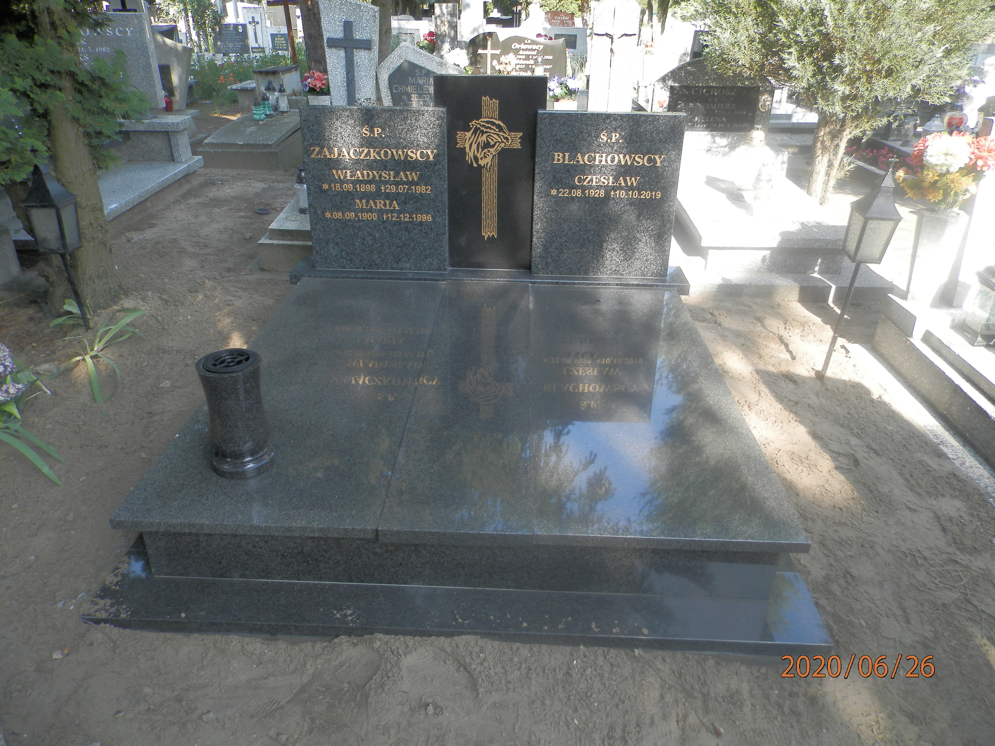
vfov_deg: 54.9
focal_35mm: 25
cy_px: 373
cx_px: 498
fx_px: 719
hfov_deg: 69.4
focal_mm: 4.5
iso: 80
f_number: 3.1
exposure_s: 1/125
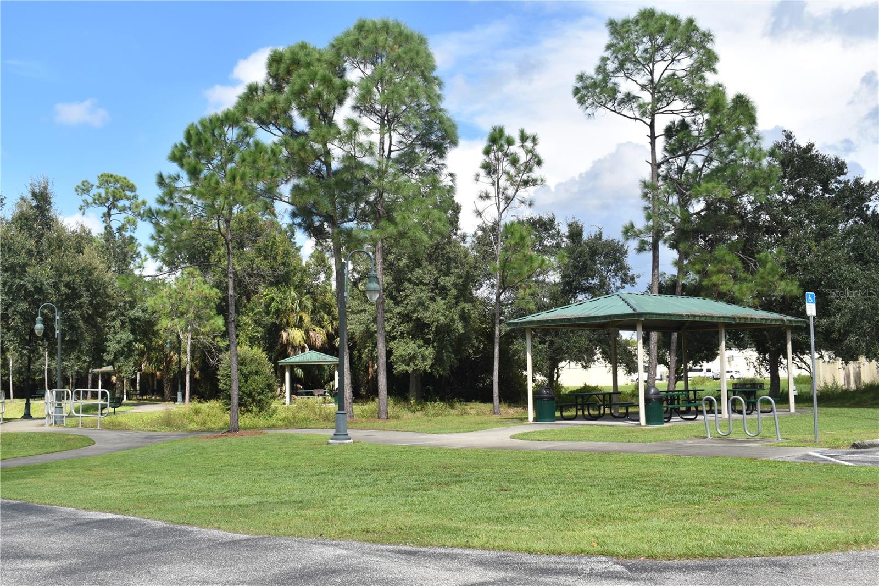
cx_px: 440
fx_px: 915
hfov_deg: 51.3
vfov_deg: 35.5
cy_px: 293
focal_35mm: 38
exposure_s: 1/250
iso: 100
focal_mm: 25
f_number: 8
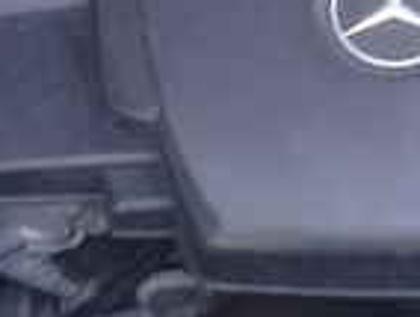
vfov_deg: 9.9
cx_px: 331
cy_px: -203
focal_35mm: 144
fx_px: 1750
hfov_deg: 13.6
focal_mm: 3.3
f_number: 2.2
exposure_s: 1/33
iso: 50
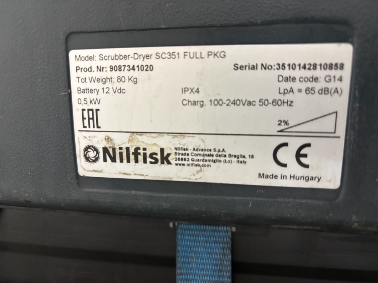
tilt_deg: -2.0
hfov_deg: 67.3
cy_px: 142
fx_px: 284
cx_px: 189
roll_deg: -1.4
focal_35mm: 26
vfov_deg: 53.1
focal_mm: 5.96
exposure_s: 1/50
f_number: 1.6
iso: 400
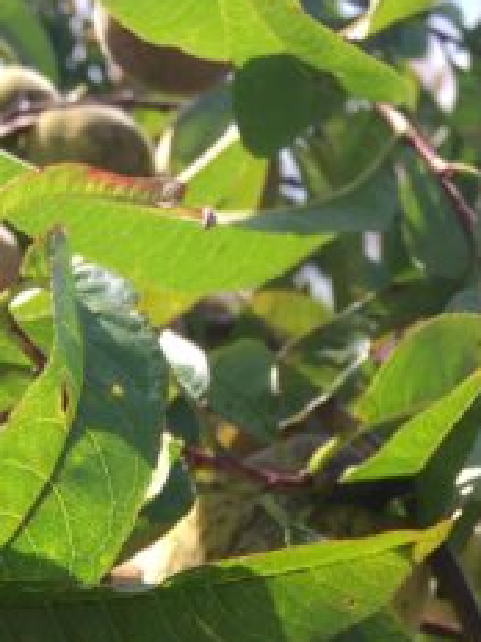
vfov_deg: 17.5
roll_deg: -1.3
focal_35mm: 100
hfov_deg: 14.5
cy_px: 988
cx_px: -11
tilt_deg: -18.1
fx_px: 1853
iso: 25
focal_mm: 4.15
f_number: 2.2
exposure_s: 1/582
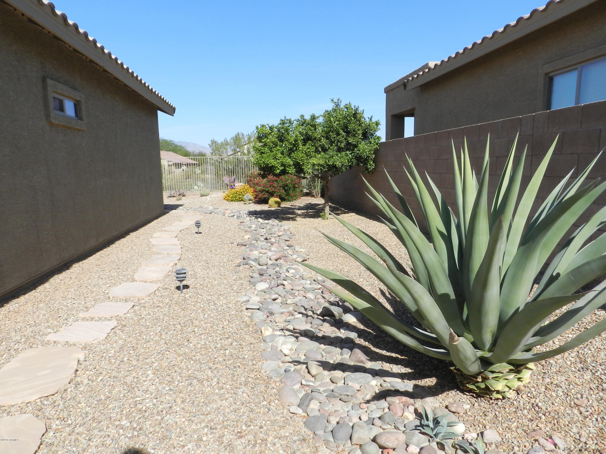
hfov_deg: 73.9
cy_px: 227
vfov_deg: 58.9
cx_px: 303
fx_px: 403
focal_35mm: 23
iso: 160
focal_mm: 4
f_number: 4
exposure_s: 1/800
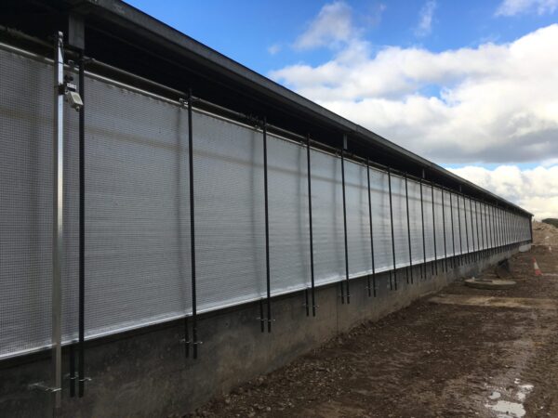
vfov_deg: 48.2
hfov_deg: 61.7
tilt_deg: +2.4
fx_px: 467
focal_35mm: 29
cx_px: 279
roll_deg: +0.7
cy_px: 209
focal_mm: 4.15
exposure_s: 1/769
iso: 25
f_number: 2.2
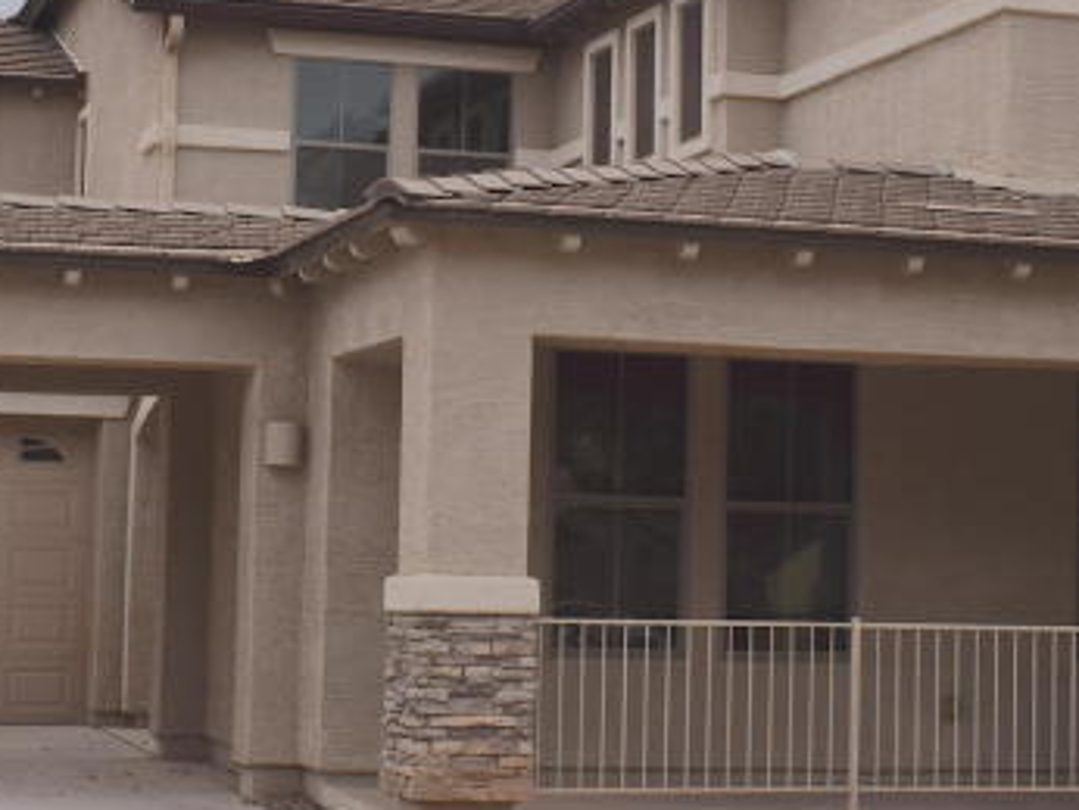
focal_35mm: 96
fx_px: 2994
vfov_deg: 15.4
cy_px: 302
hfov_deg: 20.4
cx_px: 527
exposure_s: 1/200
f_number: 16
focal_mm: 20
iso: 100
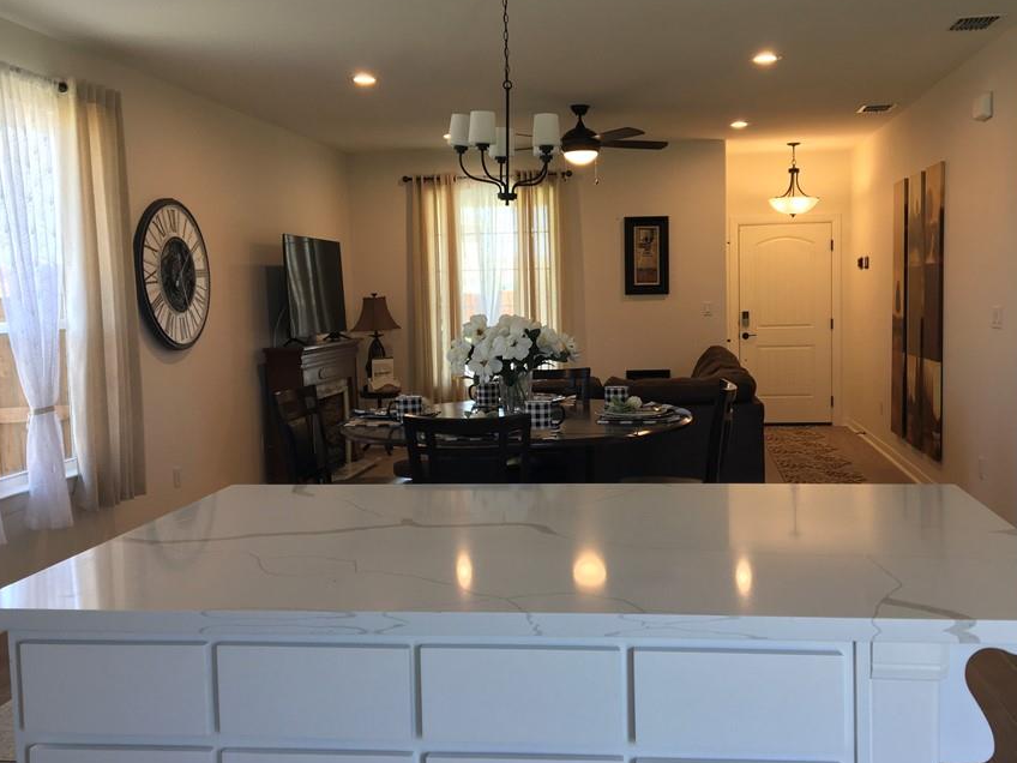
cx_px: 566
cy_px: 367
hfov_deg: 52.5
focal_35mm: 35
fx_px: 1028
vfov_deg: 40.7
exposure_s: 1/40
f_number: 2.2
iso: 32
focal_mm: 4.15
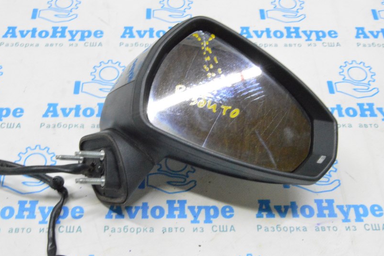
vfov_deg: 29.2
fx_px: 490
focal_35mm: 46
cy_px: 141
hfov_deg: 42.7
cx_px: 180
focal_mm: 24
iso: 6400
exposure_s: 1/15
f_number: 20
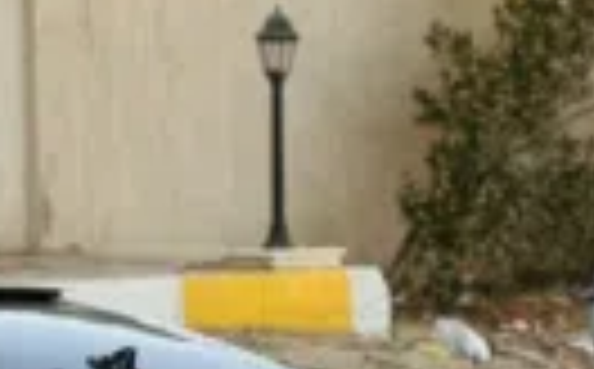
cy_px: 272
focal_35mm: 330
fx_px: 5333
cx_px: -122
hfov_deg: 6.3
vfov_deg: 4.0
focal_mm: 9
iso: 50
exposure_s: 1/121
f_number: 2.8
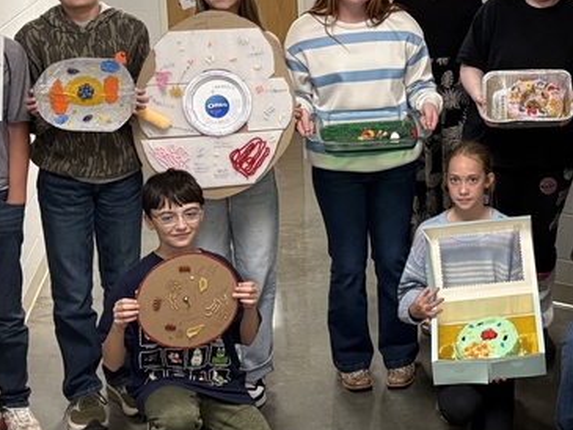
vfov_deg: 20.0
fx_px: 1209
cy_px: 96
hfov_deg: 25.3
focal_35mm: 73
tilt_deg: -10.0
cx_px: 576
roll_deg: +0.6
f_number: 1.6
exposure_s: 1/60
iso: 200
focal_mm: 5.96
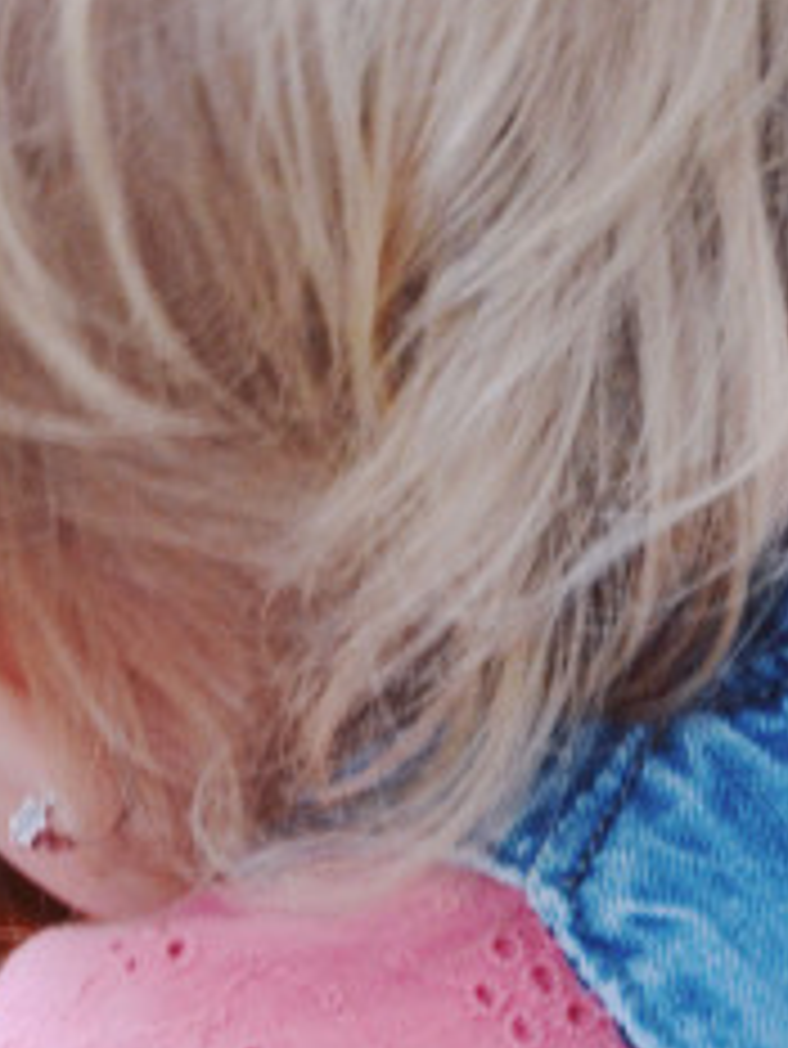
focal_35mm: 208
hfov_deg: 7.1
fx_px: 6307
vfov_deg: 9.4
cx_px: 9
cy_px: 1140
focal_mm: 42
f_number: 4.8
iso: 1800
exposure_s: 1/15
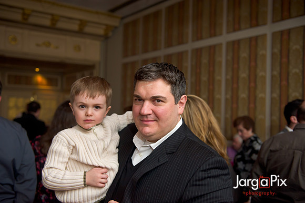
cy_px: 102
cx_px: 152
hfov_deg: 48.5
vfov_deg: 33.4
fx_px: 339
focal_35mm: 40
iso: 1600
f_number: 3.2
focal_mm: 40
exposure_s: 1/100
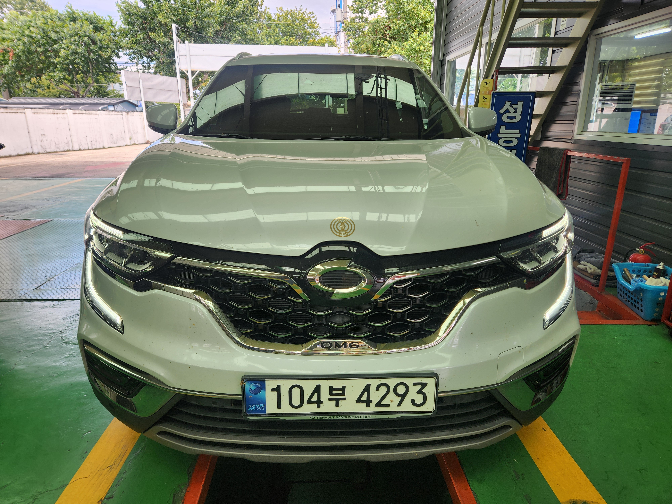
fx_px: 446
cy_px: 252
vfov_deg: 58.9
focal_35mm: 23
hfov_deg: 73.9
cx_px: 336
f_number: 1.8
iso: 20
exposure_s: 1/192
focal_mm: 5.4
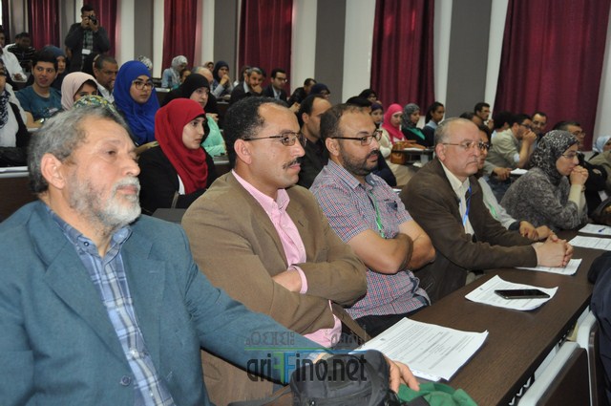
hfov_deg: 55.2
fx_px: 585
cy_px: 203
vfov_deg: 38.3
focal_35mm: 34
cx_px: 306
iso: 800
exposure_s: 1/60
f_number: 3.8
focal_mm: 23
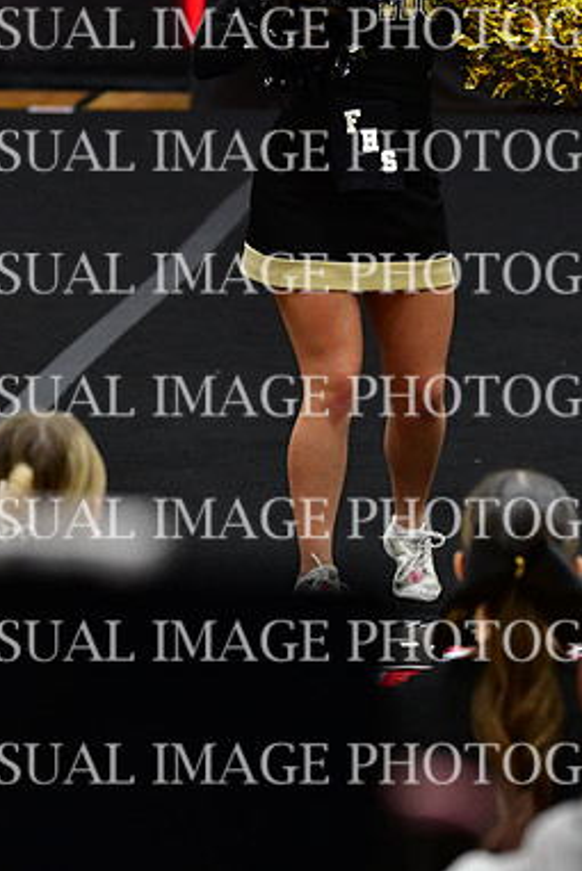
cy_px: 212
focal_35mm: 307
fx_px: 7437
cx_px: 332
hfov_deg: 4.5
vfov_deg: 6.7
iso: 4000
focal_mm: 135
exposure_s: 1/500
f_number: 4
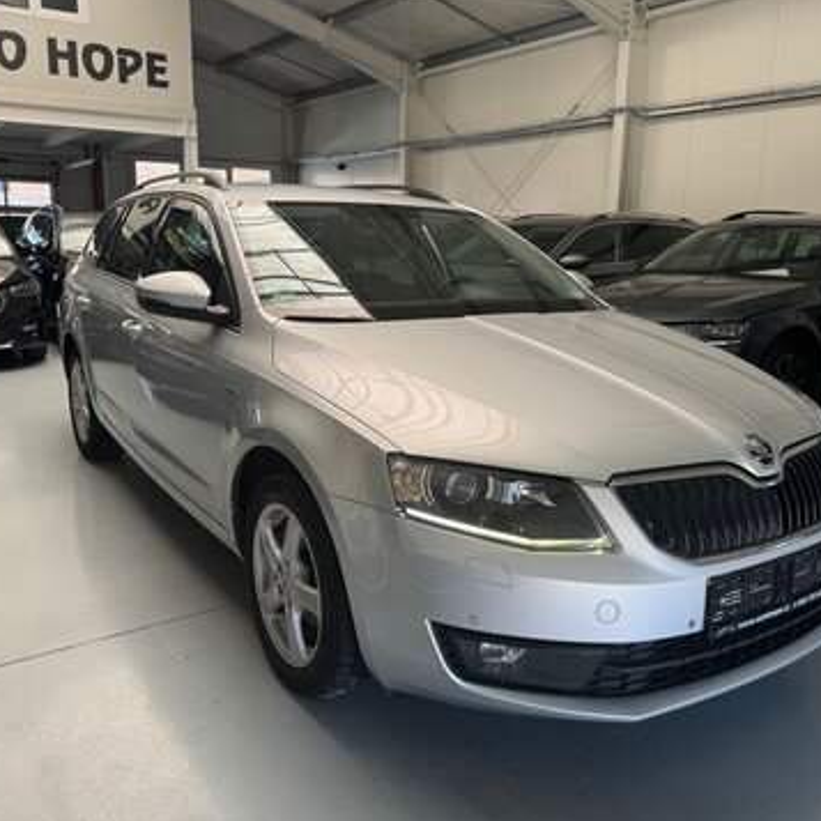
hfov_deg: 55.6
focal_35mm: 29
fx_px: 778
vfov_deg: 55.6
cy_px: 407
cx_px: 419
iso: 64
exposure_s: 1/121
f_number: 1.78
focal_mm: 6.76
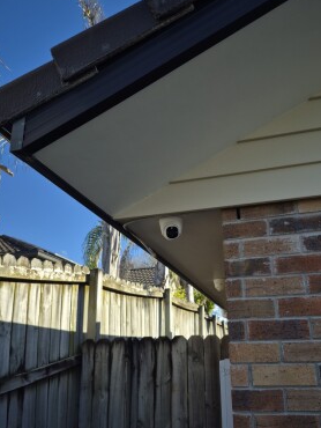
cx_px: 191
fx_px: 346
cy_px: 252
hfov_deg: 49.5
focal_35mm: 28
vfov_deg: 63.0
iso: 25
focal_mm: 5.4
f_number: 1.8
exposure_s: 1/622
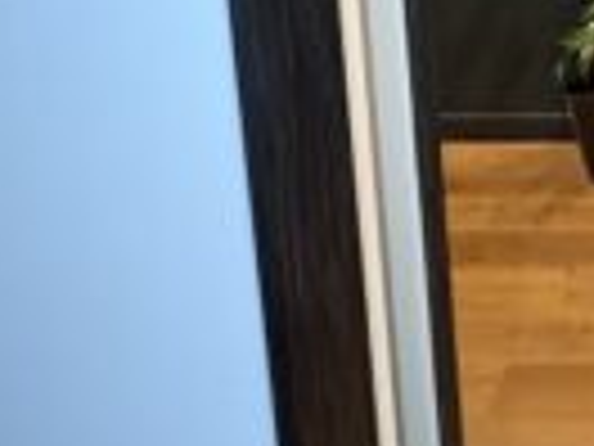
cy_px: -225
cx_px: 828
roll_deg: +1.3
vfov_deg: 23.0
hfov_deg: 28.4
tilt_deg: -7.1
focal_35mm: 51
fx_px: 875
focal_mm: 2.22
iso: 800
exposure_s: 1/25
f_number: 2.2
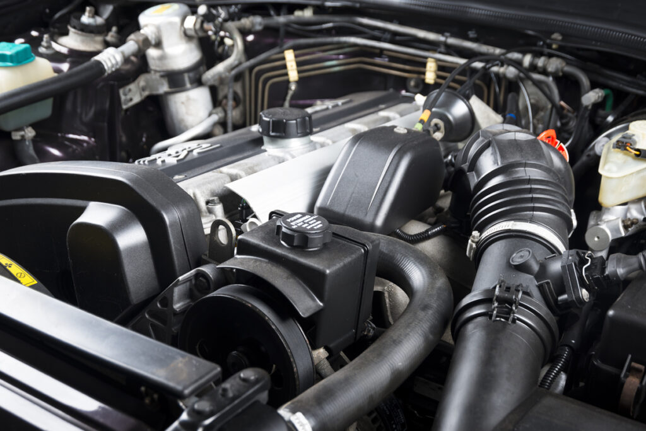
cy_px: 216
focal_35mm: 50
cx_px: 323
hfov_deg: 39.6
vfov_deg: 27.0
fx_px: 898
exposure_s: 1/160
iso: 250
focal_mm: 50
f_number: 8
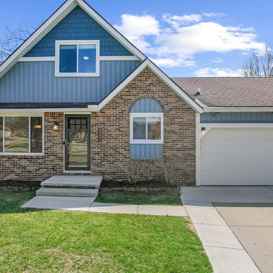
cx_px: 149
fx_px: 312
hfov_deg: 47.2
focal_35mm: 35
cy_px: 130
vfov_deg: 47.2
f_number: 2.8
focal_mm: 8.38
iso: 150
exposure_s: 1/2500
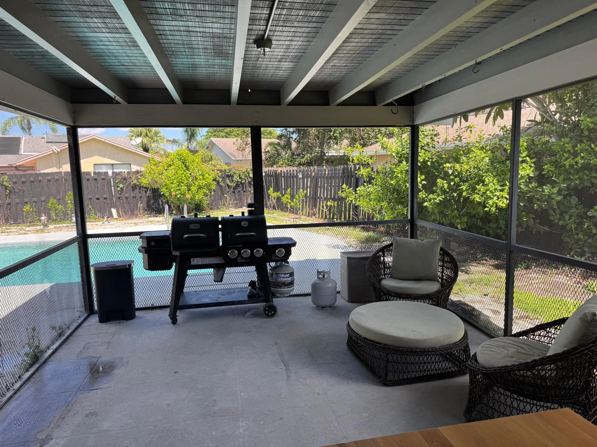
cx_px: 298
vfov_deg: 56.8
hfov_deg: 71.6
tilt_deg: -7.4
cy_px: 224
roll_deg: +1.7
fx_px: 414
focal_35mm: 24
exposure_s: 1/514
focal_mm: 6.76
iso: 80
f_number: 1.78
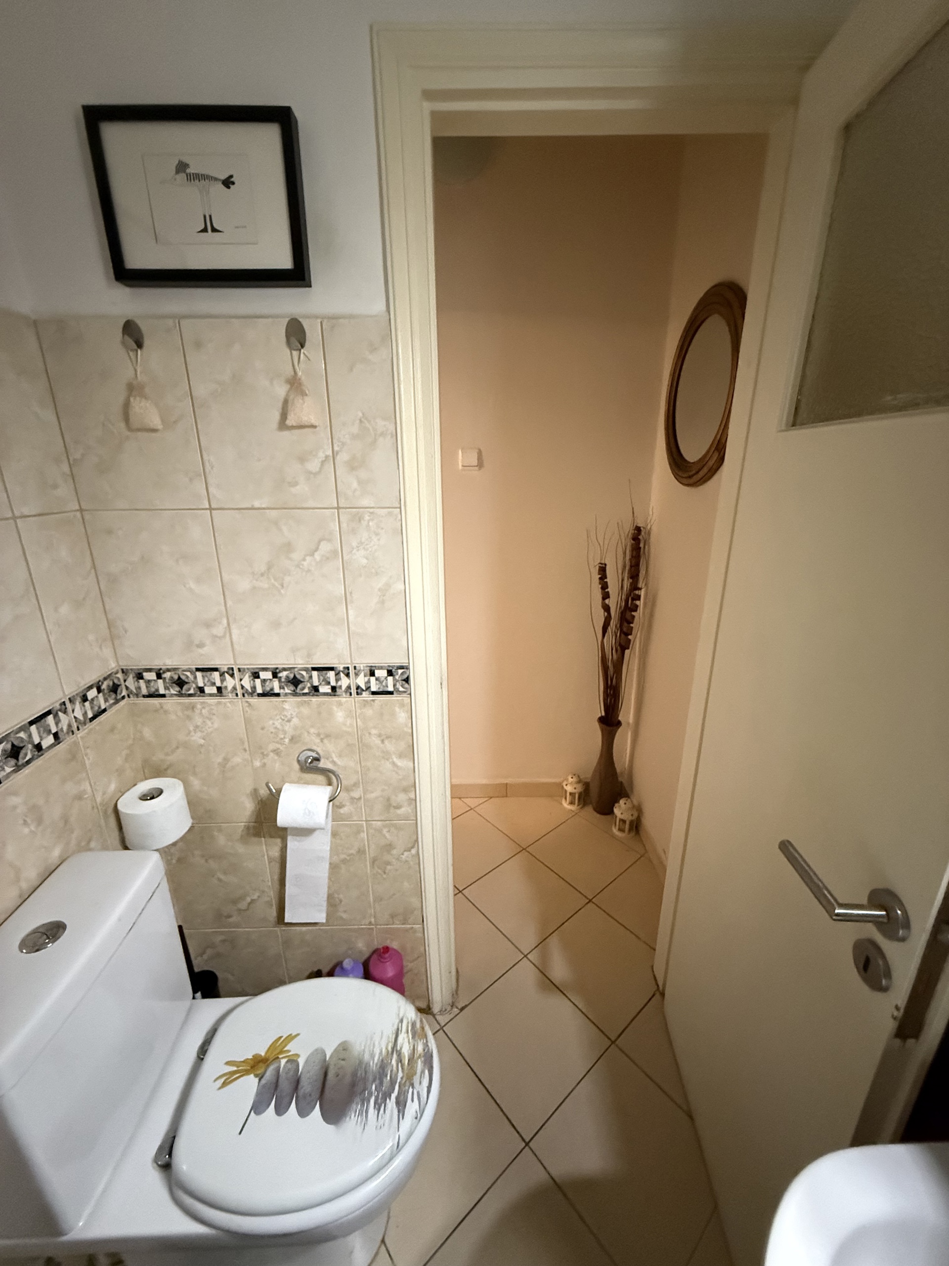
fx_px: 512
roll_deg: -0.5
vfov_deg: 102.1
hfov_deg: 85.7
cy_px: 633
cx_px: 474
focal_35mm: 14
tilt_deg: -17.2
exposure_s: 1/50
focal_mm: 2.22
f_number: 2.2
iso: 1000
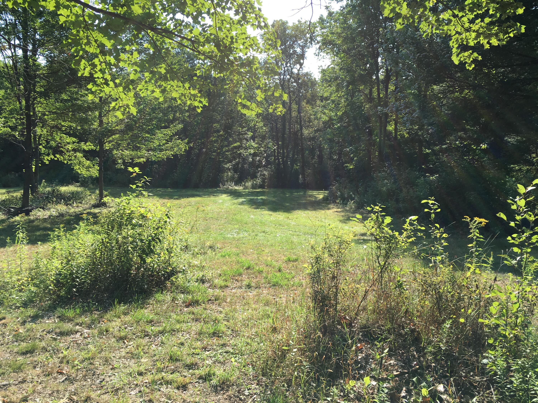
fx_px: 451
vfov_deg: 48.2
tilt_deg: -7.2
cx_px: 269
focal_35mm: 29
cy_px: 202
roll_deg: +2.1
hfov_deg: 61.7
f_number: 2.2
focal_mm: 4.15
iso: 25
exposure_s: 1/541
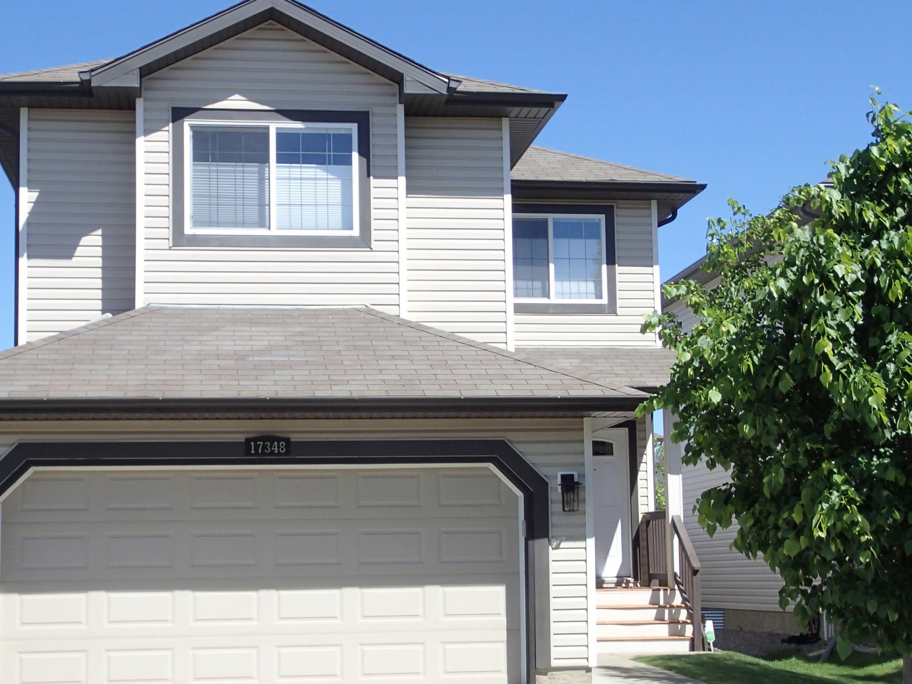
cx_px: 428
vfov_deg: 23.6
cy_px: 425
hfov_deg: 31.2
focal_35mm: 62
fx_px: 1633
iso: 100
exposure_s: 1/500
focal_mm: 8.41
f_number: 4.5
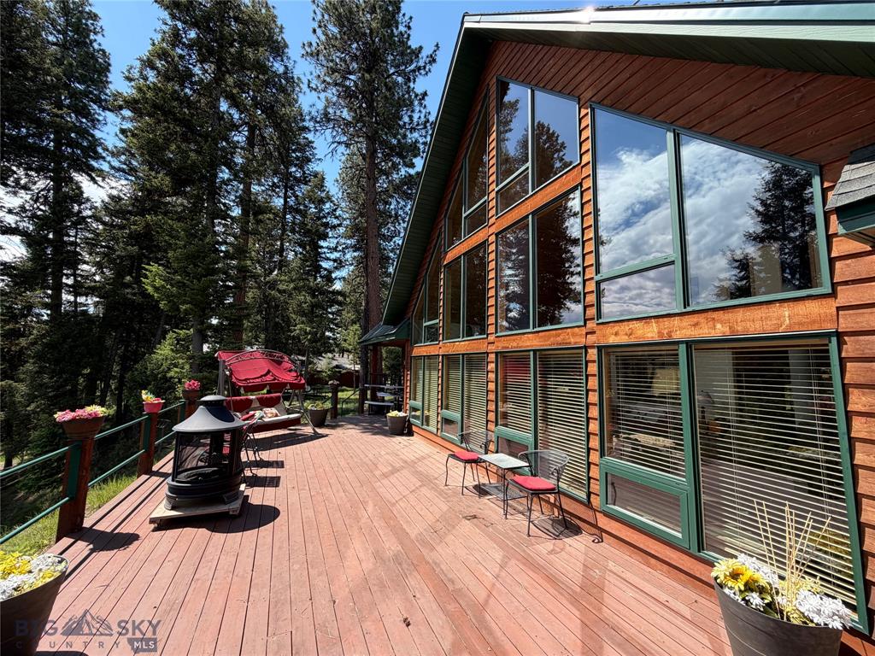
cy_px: 328
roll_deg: -1.5
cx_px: 438
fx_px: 354
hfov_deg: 102.1
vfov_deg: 85.7
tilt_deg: +6.7
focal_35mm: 14
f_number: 2.2
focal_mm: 2.22
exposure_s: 1/672
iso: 40
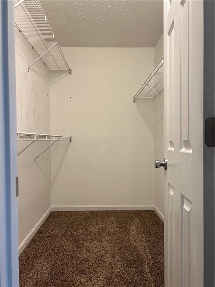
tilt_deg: -1.1
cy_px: 144
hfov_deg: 53.1
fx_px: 215
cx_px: 108
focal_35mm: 26
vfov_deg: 67.3
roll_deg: -0.1
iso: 80
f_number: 1.5
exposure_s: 1/60
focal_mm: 5.7
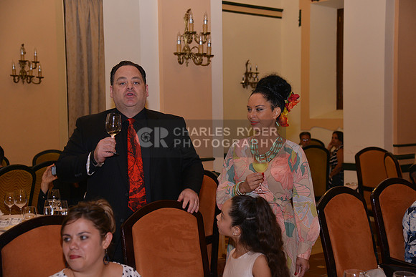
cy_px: 138
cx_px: 208
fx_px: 636
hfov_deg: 36.2
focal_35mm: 55
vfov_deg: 24.6
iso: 1000
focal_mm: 55
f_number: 4.5
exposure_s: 1/250
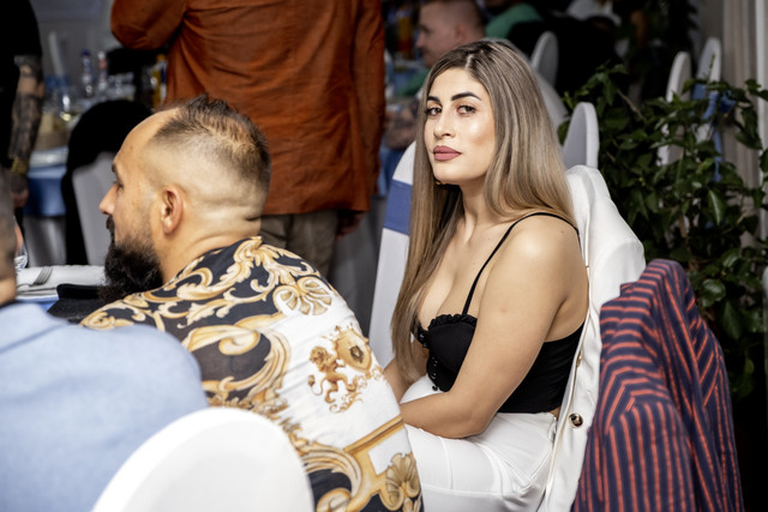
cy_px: 256
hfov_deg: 24.5
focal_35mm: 83
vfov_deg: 16.5
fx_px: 1771
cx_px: 384
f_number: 2.8
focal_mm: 55
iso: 1250
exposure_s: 1/160
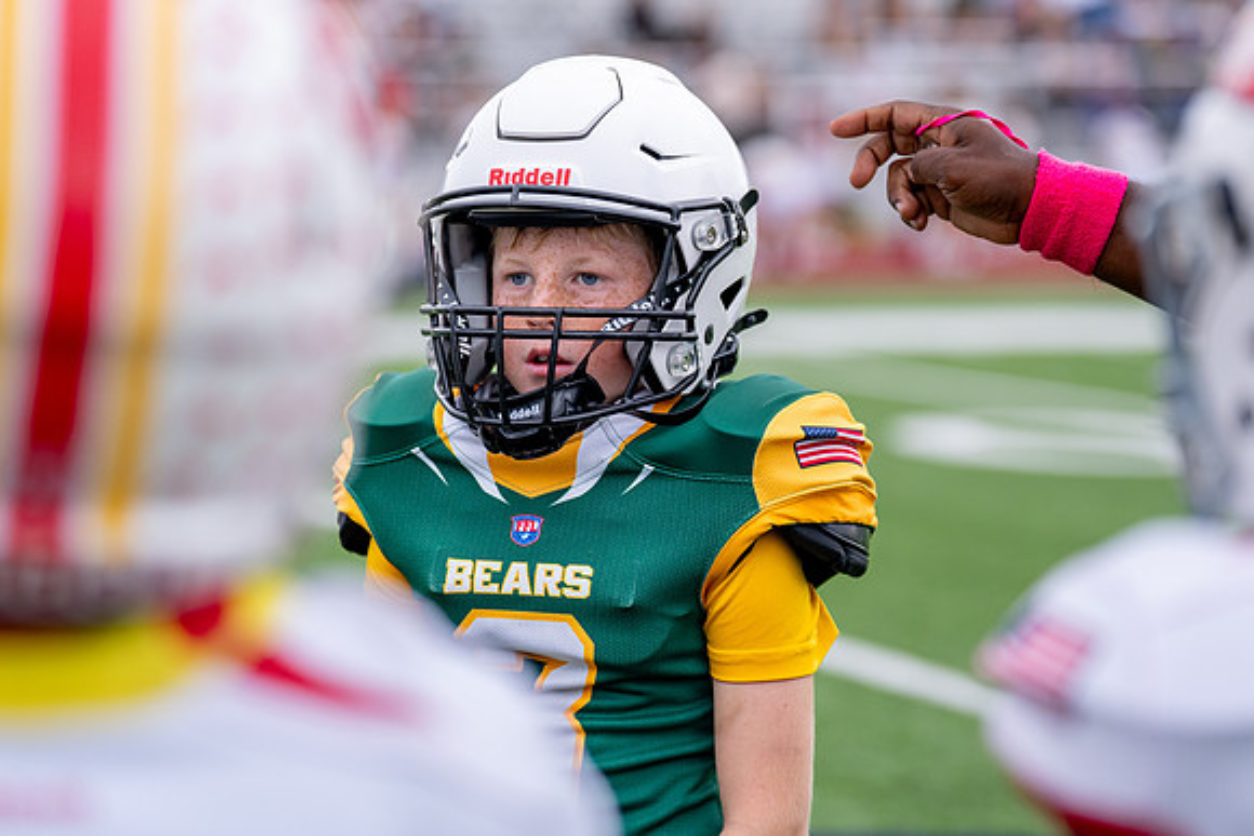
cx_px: 667
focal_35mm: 128
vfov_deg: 10.7
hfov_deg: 15.9
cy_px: 369
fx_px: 4476
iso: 640
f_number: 2.8
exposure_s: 1/1600
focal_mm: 112
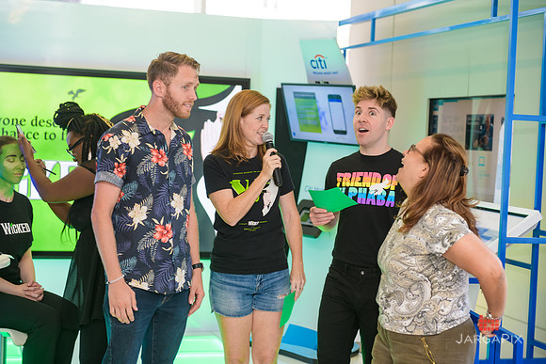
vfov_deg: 19.5
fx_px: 1062
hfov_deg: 28.8
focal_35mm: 70
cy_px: 182
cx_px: 273
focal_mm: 70
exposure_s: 1/125
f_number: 3.2
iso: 400
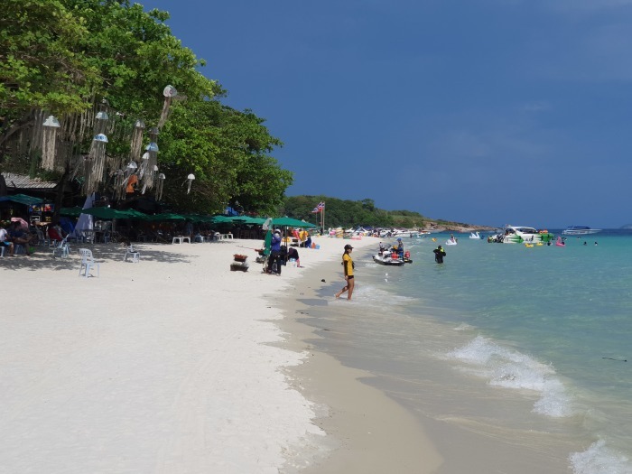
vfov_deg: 28.0
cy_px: 237
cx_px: 316
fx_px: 949
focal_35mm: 52
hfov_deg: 36.8
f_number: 2.4
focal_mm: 6
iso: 32
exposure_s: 1/2288
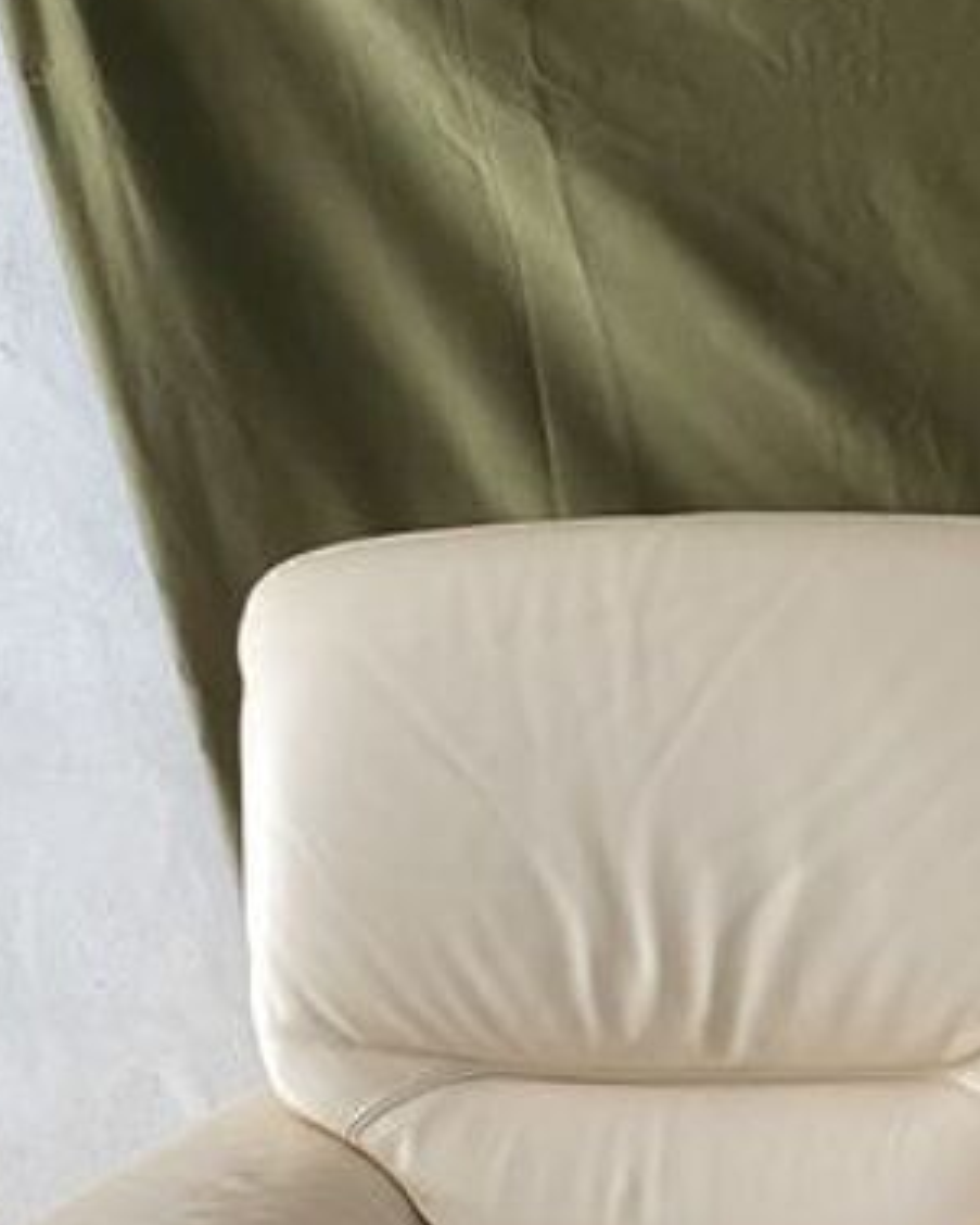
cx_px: 1371
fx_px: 3262
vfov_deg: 19.2
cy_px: 1706
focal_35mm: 90
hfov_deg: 16.0
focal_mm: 5.4
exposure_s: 1/50
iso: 500
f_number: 1.8
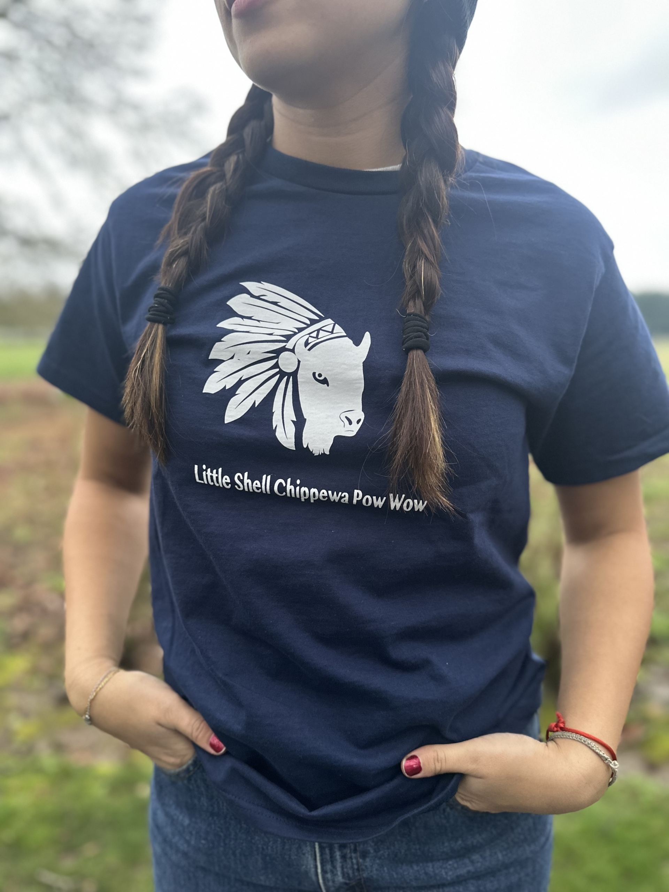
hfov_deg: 56.8
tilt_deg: -11.5
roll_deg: -2.1
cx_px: 334
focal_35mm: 24
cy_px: 446
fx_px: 618
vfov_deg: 71.6
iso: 320
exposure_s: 1/60
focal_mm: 6.86
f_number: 1.78
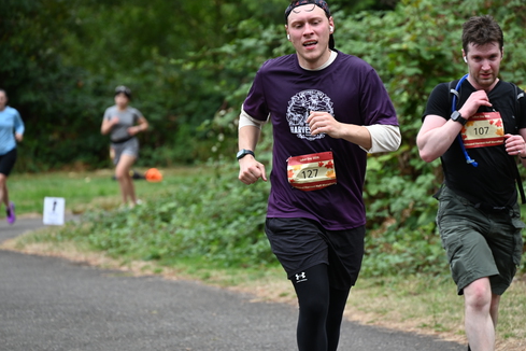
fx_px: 3287
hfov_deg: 9.1
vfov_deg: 6.1
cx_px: 281
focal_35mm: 225
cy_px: 165
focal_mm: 200
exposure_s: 1/320
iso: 400
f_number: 6.3
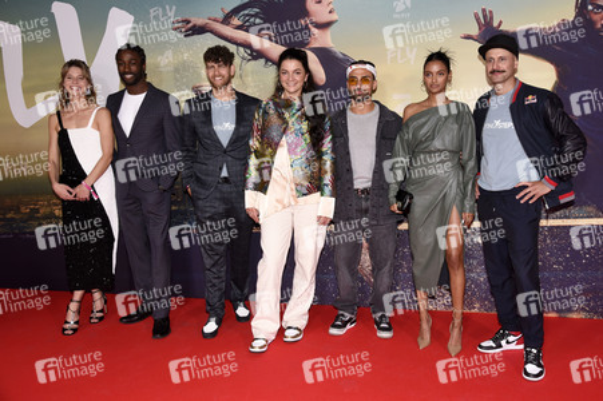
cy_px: 200
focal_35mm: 32
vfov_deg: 41.1
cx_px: 302
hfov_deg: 58.8
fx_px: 536
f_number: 6.3
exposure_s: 1/125
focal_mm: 32
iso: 1000
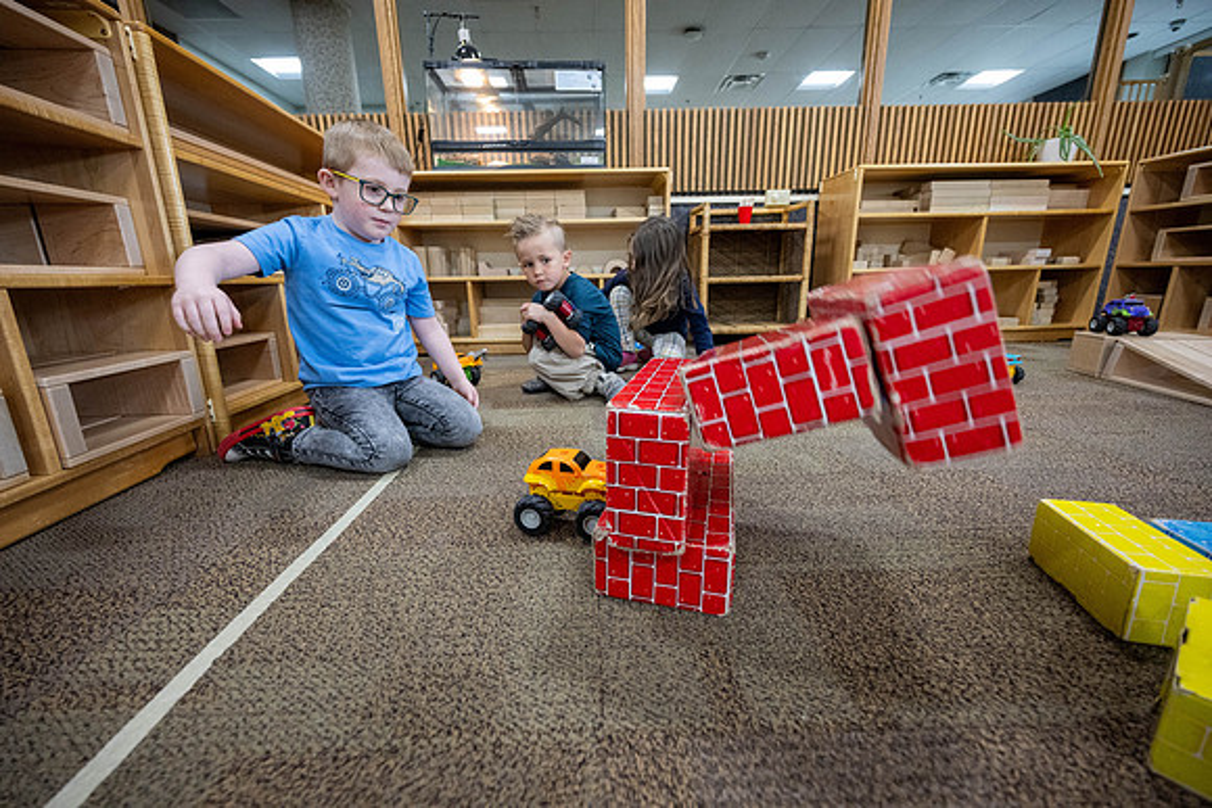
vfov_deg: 81.2
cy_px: 404
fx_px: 471
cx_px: 606
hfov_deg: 104.2
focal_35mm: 14
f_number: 4
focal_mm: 14
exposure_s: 1/200
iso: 4000
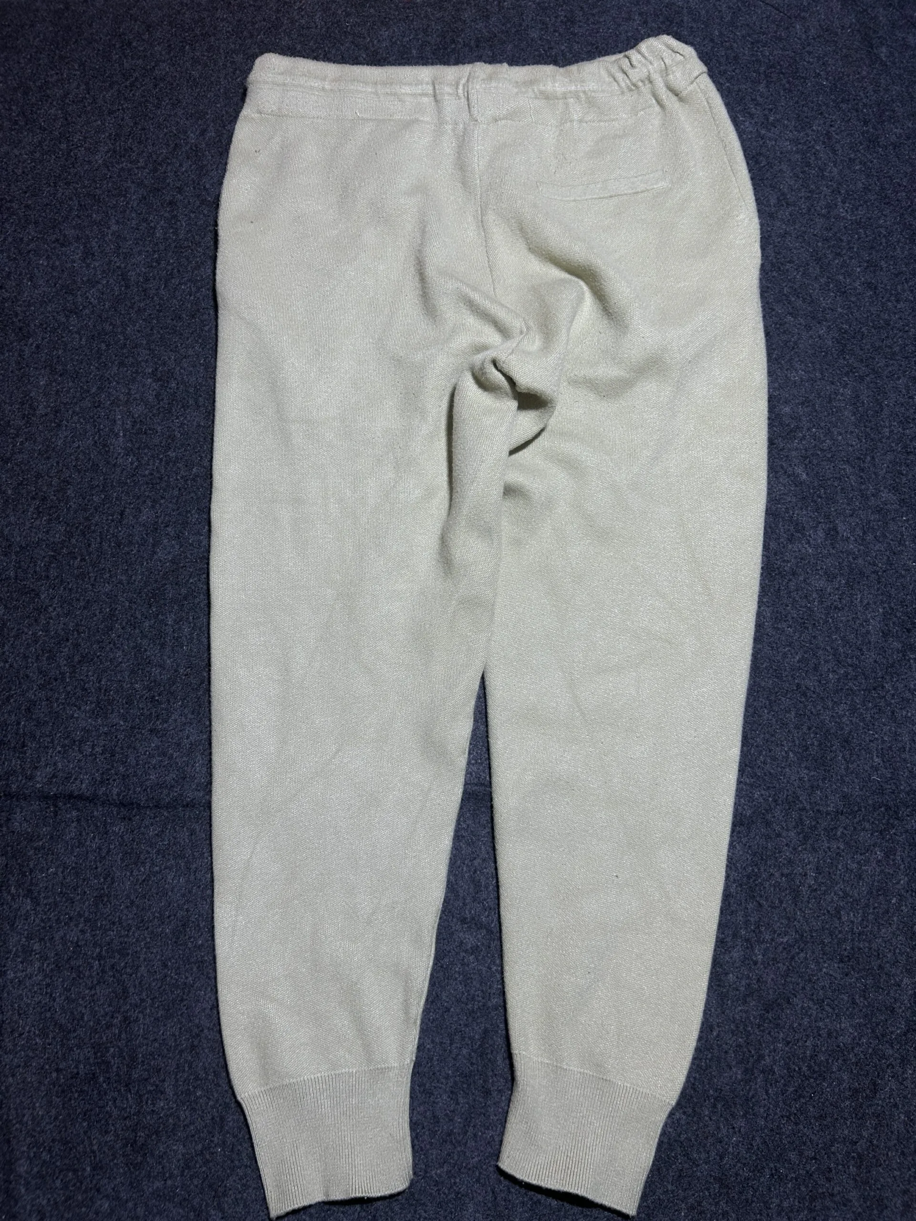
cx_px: 458
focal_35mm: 26
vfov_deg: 67.3
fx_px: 917
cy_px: 610
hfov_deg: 53.1
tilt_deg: -51.7
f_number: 1.5
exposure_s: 1/100
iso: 32
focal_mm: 5.7
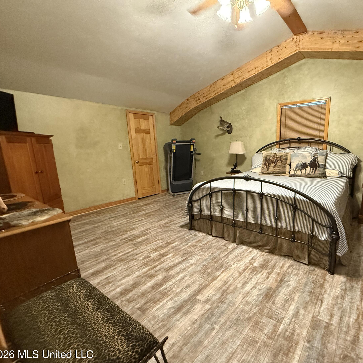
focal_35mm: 17
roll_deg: +2.1
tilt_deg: -11.3
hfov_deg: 82.0
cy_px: 184
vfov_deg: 84.0
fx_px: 202
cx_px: 232
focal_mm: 2.22
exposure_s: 1/60
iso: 800
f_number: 2.2
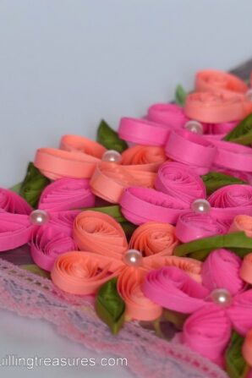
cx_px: 213
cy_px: 189
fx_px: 5155
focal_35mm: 491
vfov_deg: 4.2
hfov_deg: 2.8
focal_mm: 63.4
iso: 100
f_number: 2.8
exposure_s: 1/100
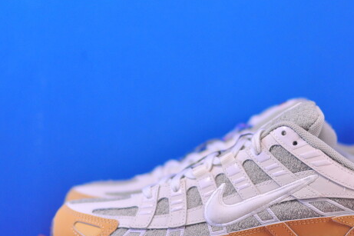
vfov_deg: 10.5
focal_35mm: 130
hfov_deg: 15.7
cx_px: 245
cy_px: 131
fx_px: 1278
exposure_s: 1/320
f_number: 2.2
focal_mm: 50
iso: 250
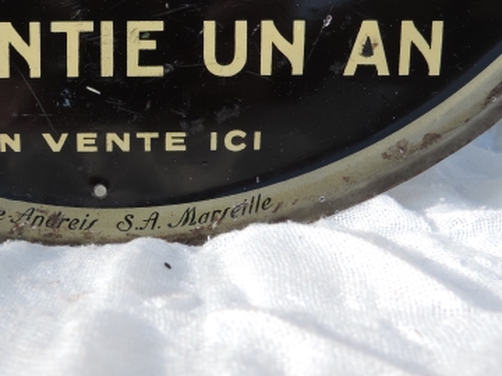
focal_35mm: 50
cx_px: 112
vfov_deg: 29.1
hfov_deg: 37.0
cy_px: 184
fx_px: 725
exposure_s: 1/400
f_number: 3.1
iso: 80
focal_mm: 5.3
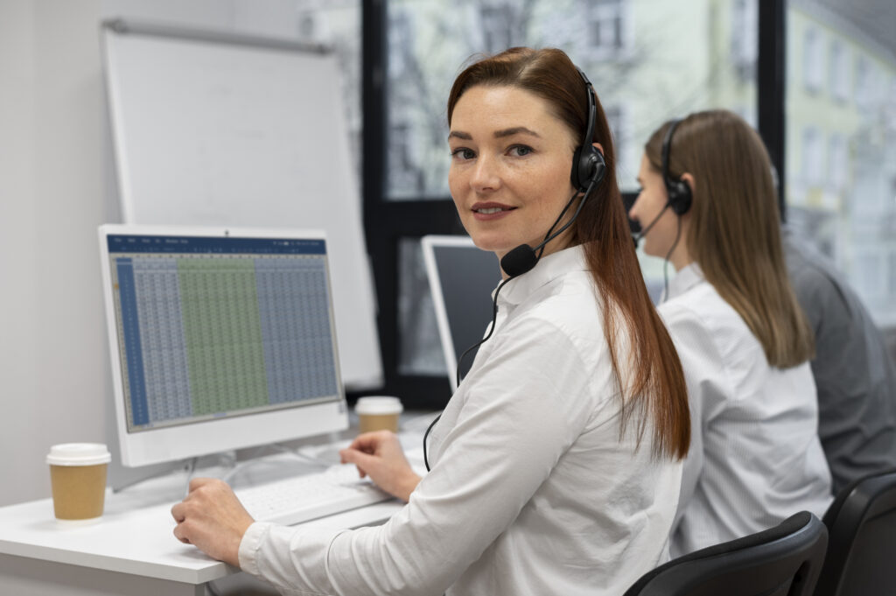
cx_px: 448
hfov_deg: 39.6
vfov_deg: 26.9
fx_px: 1243
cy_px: 298
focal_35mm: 50
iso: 800
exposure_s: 1/320
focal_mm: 50
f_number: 2.8
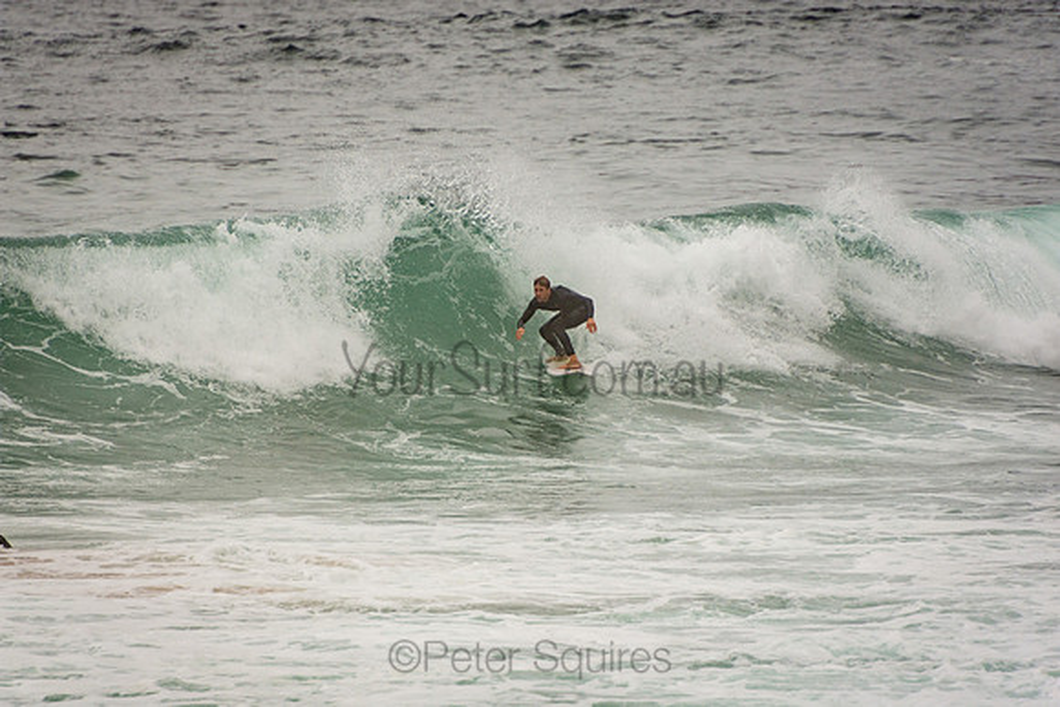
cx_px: 530
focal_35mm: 600
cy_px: 354
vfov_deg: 2.3
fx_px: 17670
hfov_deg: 3.4
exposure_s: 1/1250
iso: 320
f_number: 5.6
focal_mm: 400
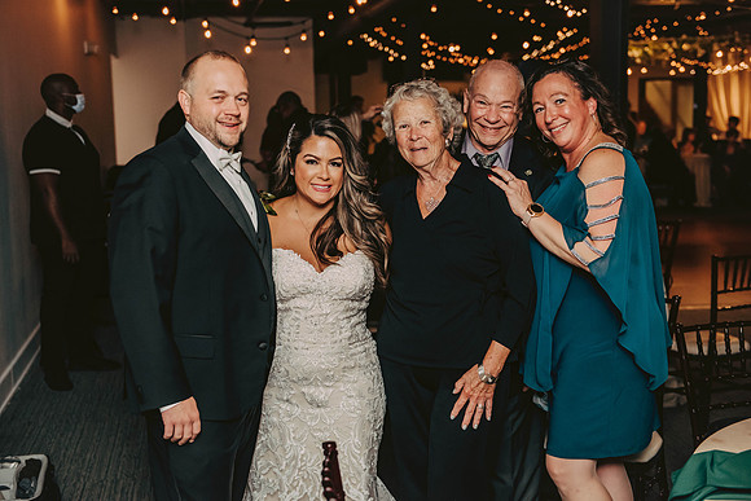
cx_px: 376
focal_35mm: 50
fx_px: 1043
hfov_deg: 39.6
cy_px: 250
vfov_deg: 27.0
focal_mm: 50
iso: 2000
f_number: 3.2
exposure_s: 1/200
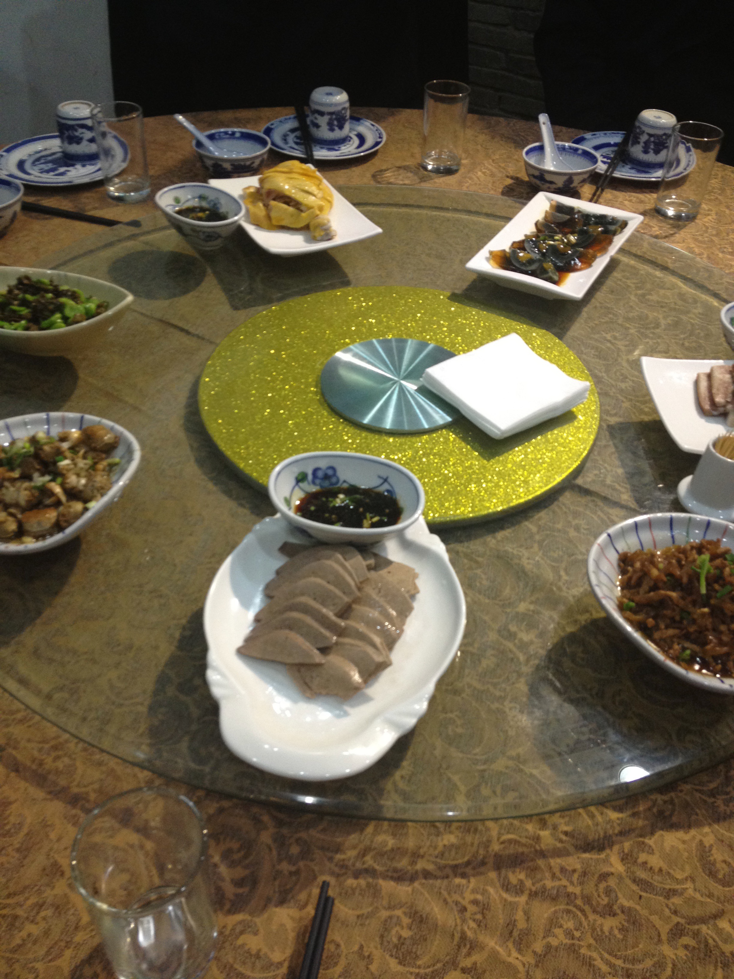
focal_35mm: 35
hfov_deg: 40.7
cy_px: 490
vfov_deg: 52.6
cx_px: 367
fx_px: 990
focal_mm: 4.28
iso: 160
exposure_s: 1/20
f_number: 2.4
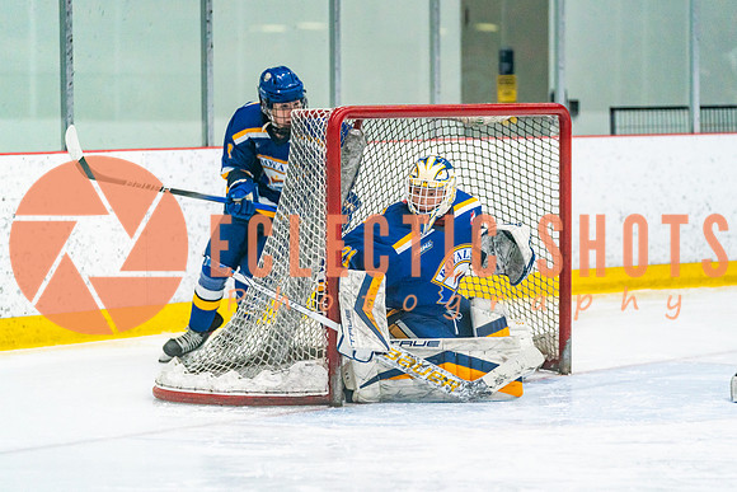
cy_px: 281
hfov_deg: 12.3
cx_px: 420
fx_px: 3415
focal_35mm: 167
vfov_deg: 8.2
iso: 3200
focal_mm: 142
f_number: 2.8
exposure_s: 1/1250
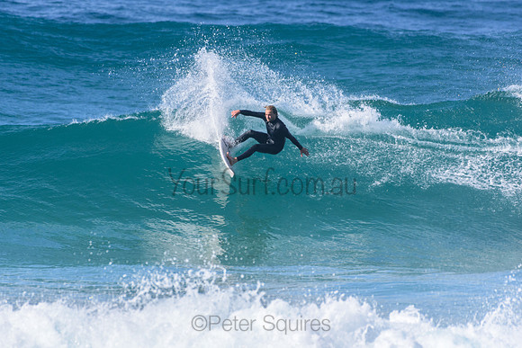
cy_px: 174
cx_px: 261
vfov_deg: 1.8
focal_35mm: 750
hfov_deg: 2.7
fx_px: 10877
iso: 400
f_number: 5.6
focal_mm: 500
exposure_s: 1/2000
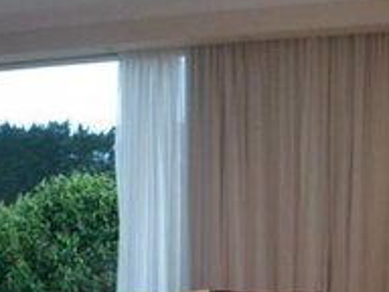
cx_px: 85
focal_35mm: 65
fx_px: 730
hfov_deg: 29.2
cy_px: 322
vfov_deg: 21.4
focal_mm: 4.9
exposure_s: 1/45
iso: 240
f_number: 3.3
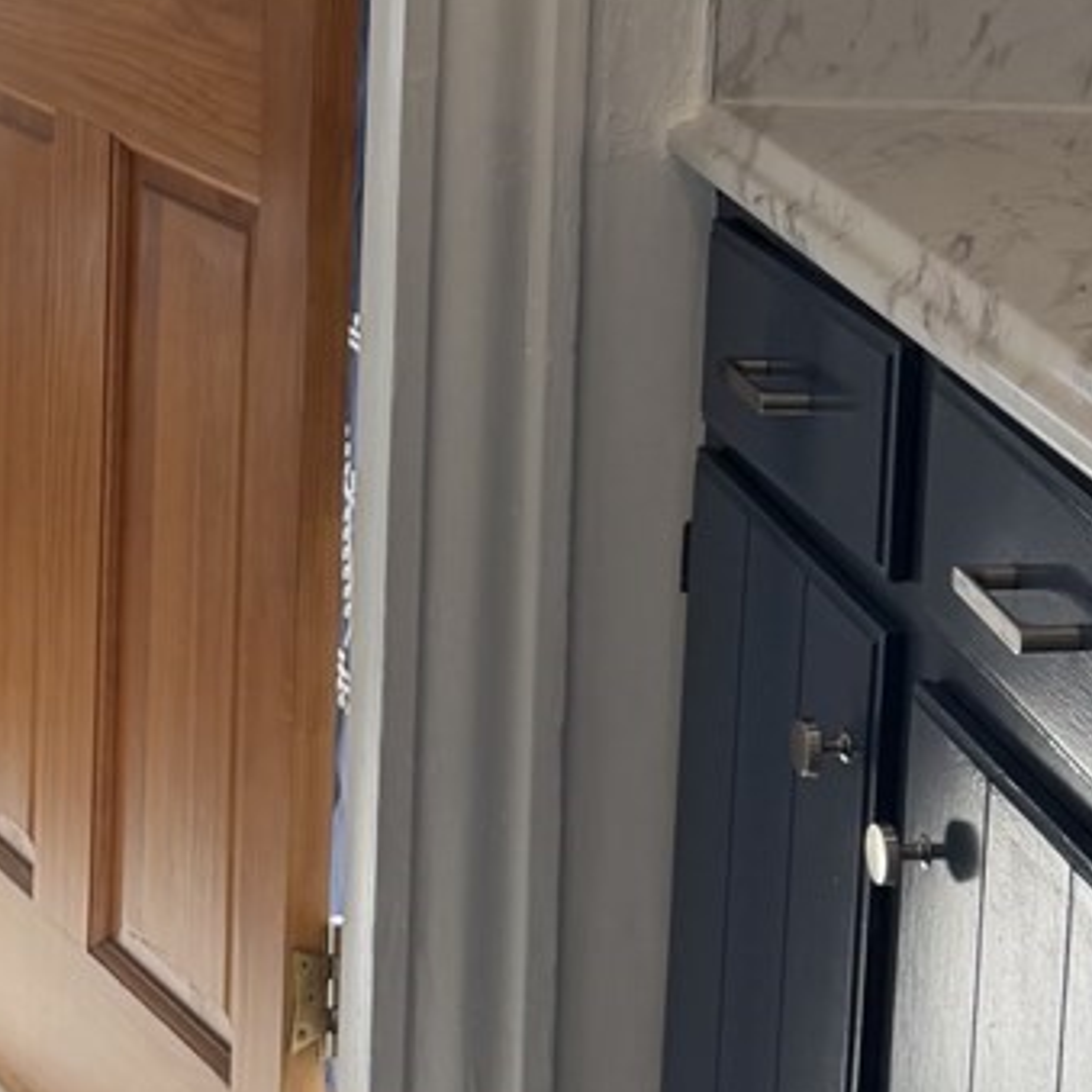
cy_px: -180
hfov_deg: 18.0
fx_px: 3426
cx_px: 274
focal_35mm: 96
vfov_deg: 17.4
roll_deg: -1.0
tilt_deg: -7.0
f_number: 1.78
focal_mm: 6.76
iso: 50
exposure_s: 1/136
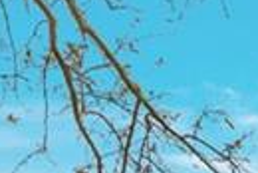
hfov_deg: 14.6
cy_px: 507
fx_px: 847
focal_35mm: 118
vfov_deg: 9.4
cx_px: 504
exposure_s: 1/640
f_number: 6.3
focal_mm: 10
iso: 100
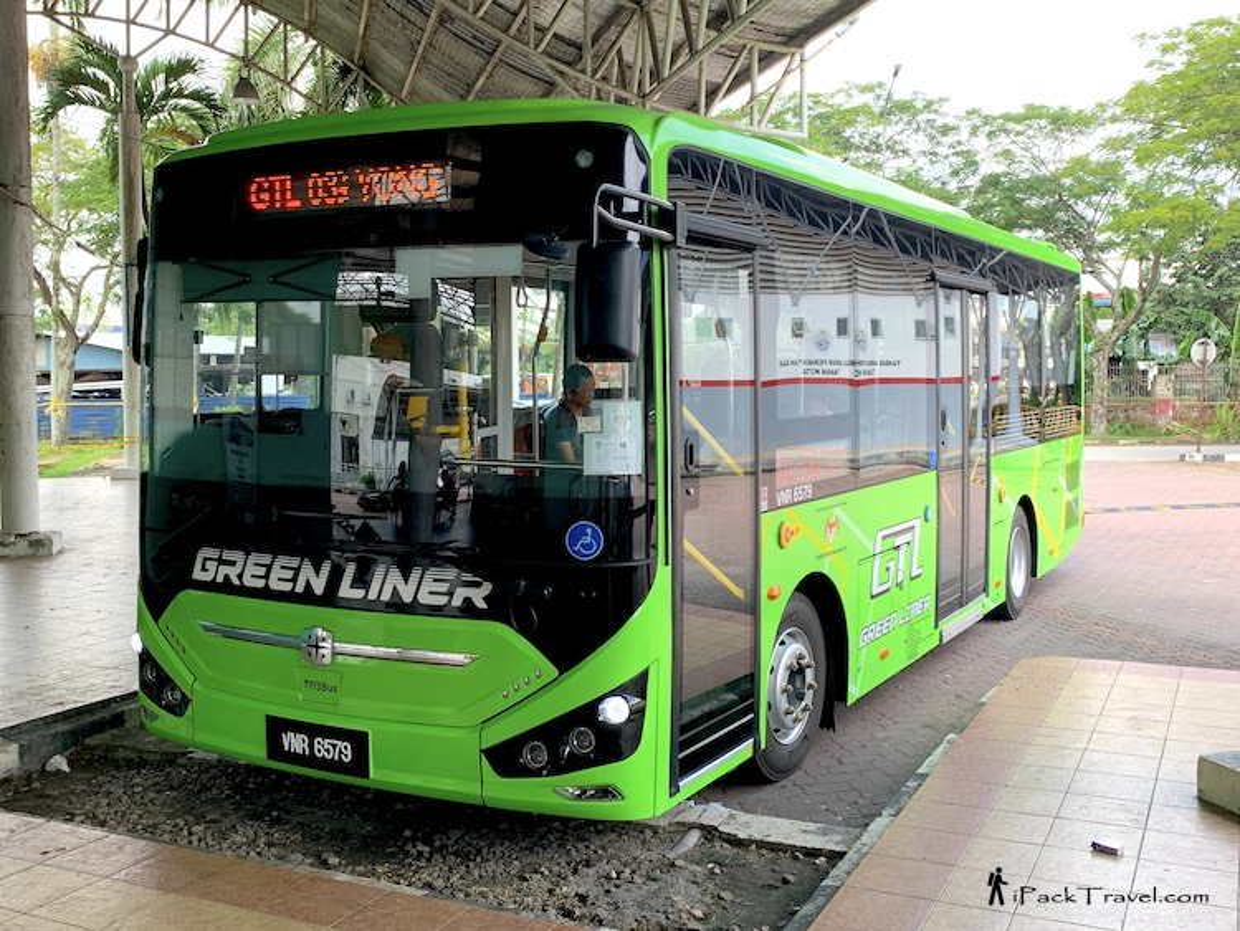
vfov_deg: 53.1
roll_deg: +1.8
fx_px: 932
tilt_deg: -0.9
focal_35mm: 26
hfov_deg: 67.3
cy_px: 466
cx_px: 620
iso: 25
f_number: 1.8
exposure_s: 1/291
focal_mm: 4.25
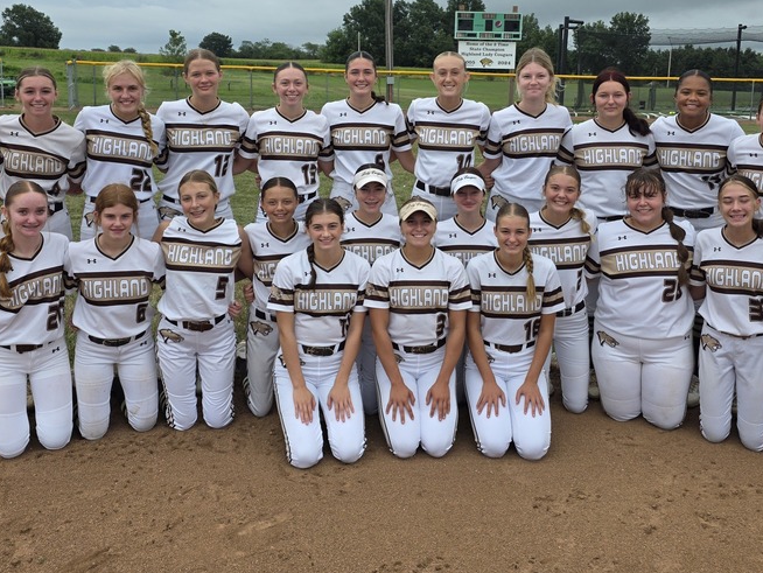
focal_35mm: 36
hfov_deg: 51.3
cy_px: 196
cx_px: 401
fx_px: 794
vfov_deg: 39.3
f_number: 1.7
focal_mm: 6.3
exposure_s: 1/359
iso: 32
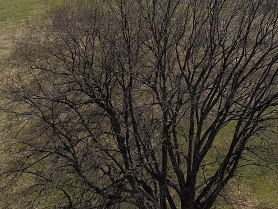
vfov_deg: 13.9
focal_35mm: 93
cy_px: -184
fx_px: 747
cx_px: 399
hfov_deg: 18.9
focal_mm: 8.67
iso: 160
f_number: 1.8
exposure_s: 1/5000
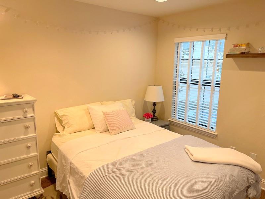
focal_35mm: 26
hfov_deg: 67.3
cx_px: 132
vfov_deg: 53.1
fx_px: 199
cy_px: 100
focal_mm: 5.1
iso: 125
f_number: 1.6
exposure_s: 1/120
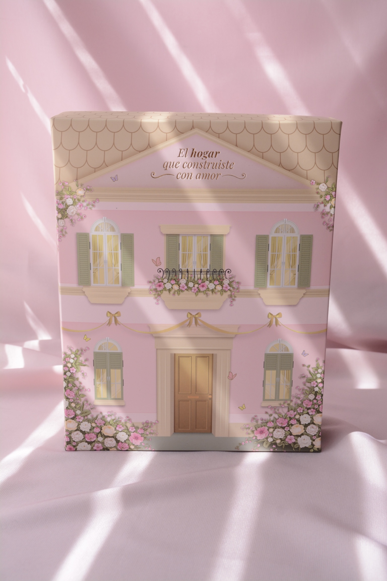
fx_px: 774
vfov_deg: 41.1
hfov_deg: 28.1
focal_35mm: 48
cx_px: 194
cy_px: 290
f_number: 9
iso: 500
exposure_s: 1/320
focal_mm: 32
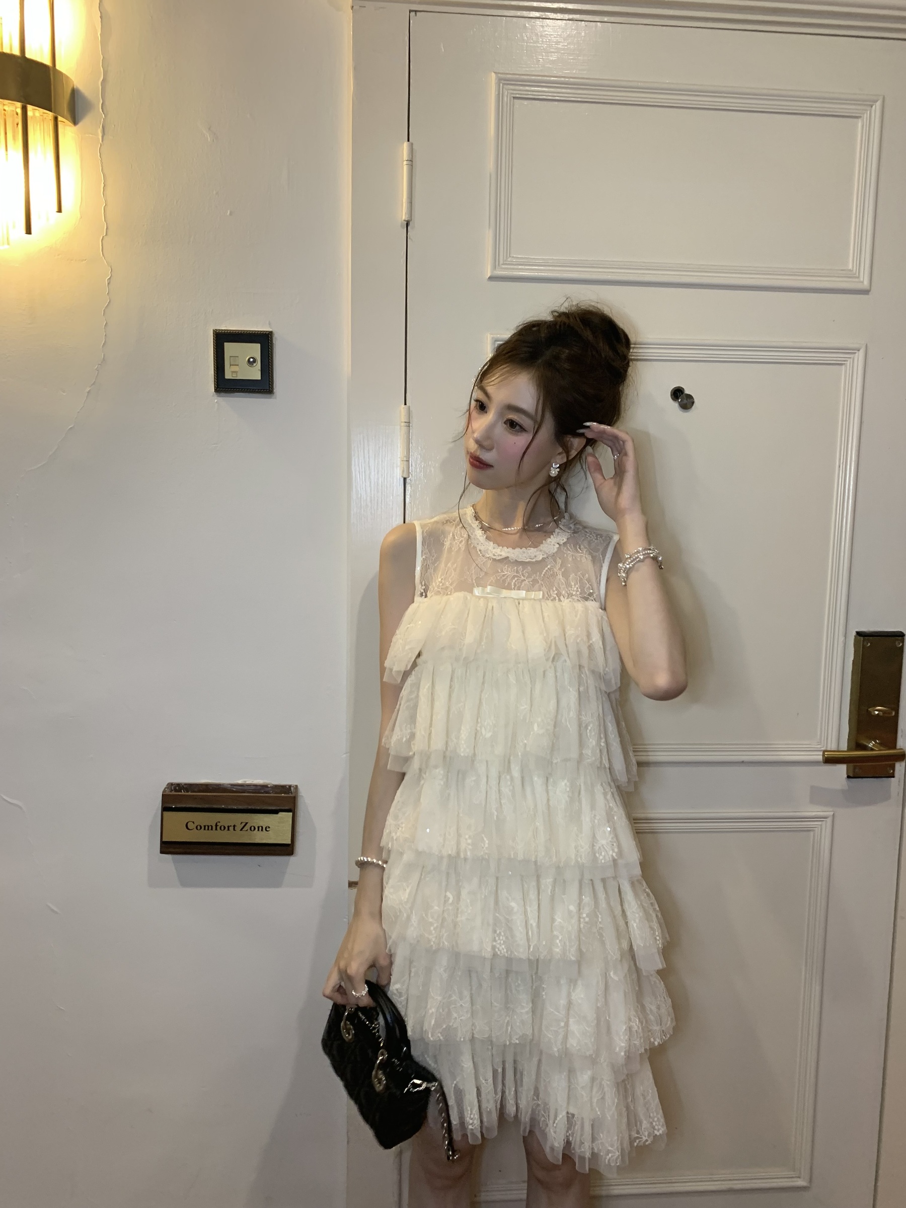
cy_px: 604
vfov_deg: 67.3
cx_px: 453
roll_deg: -1.5
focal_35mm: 26
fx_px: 907
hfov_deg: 53.1
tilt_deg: -6.1
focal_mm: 4.25
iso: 125
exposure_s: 1/50
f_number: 1.8
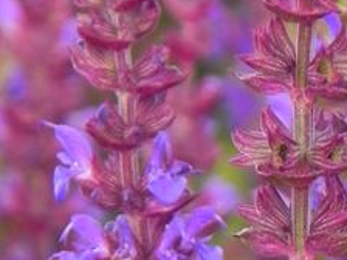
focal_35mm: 1521
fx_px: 15247
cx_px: 197
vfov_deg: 1.0
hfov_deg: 1.3
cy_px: 373
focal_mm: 75.7
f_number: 5
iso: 160
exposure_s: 1/125
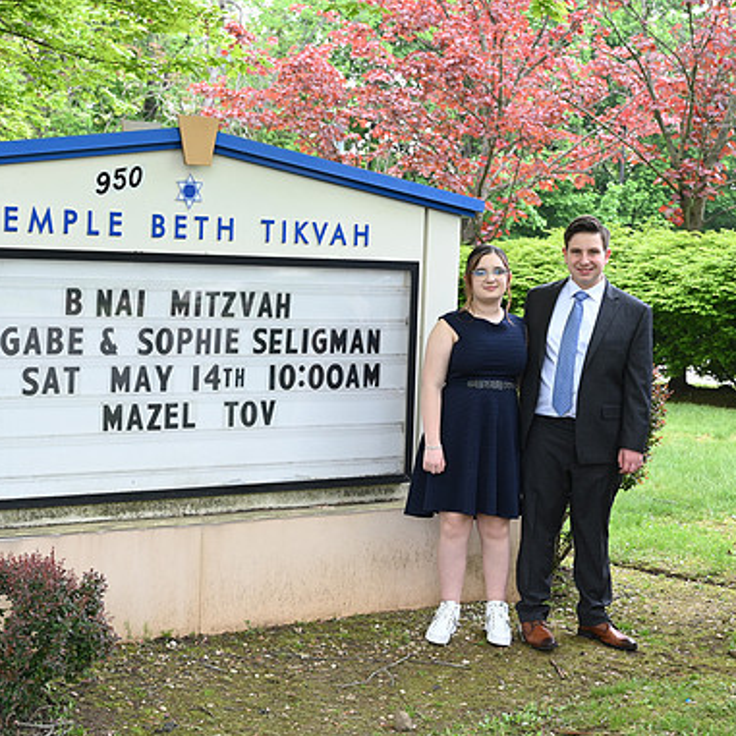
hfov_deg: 27.7
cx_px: 348
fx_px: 1491
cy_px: 371
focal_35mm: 62
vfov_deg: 27.7
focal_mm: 48
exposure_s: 1/100
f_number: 6.3
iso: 640
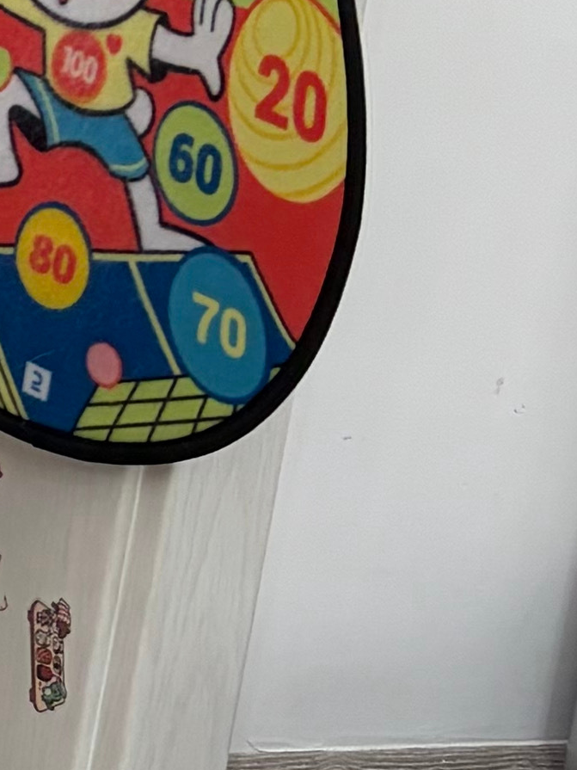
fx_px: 3690
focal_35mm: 166
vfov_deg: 11.9
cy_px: 314
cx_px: -962
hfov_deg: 8.0
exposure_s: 1/48
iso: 80
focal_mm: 5.96
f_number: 1.6
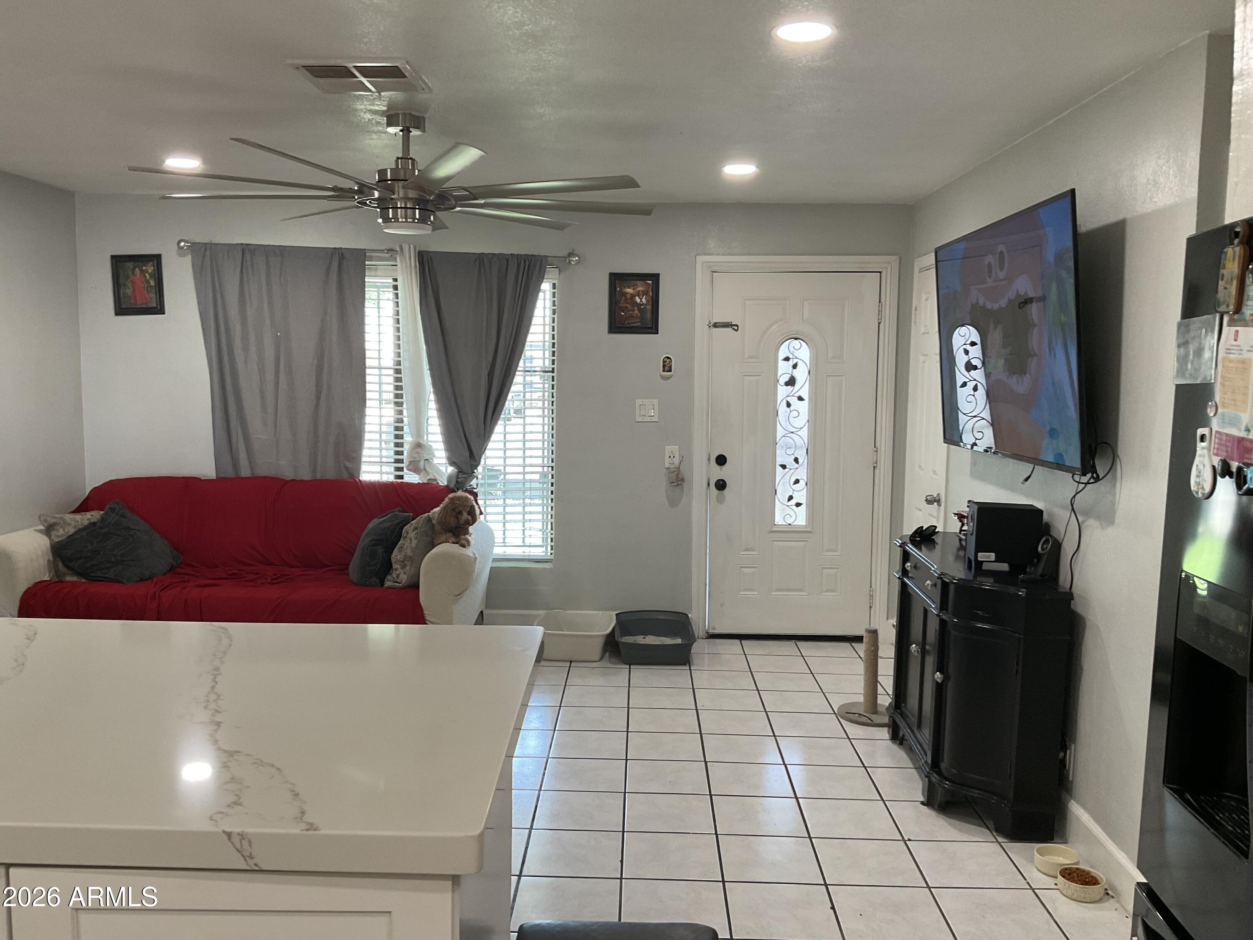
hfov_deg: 61.7
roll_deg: -1.0
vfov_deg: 48.2
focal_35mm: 29
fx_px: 1050
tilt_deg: -6.1
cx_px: 626
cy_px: 470
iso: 80
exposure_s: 1/60
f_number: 1.8
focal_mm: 3
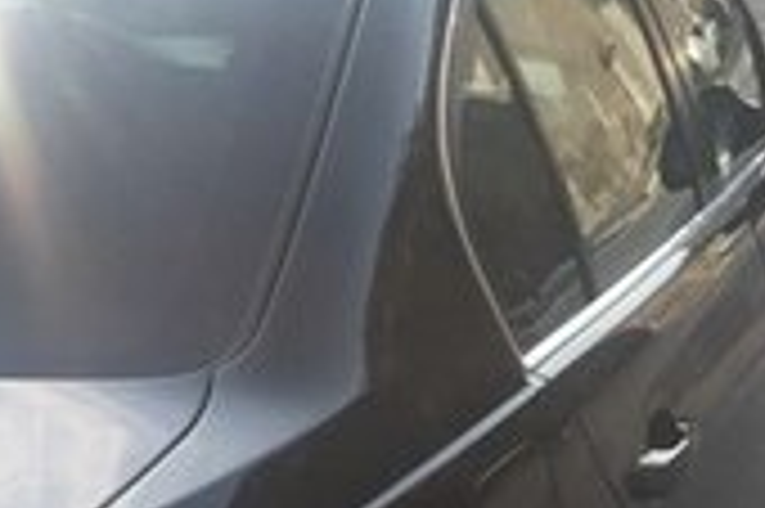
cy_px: 659
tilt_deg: -20.6
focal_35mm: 117
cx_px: -189
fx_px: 2484
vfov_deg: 11.4
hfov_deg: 16.7
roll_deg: -3.4
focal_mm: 4.15
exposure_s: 1/746
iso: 25
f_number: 2.2
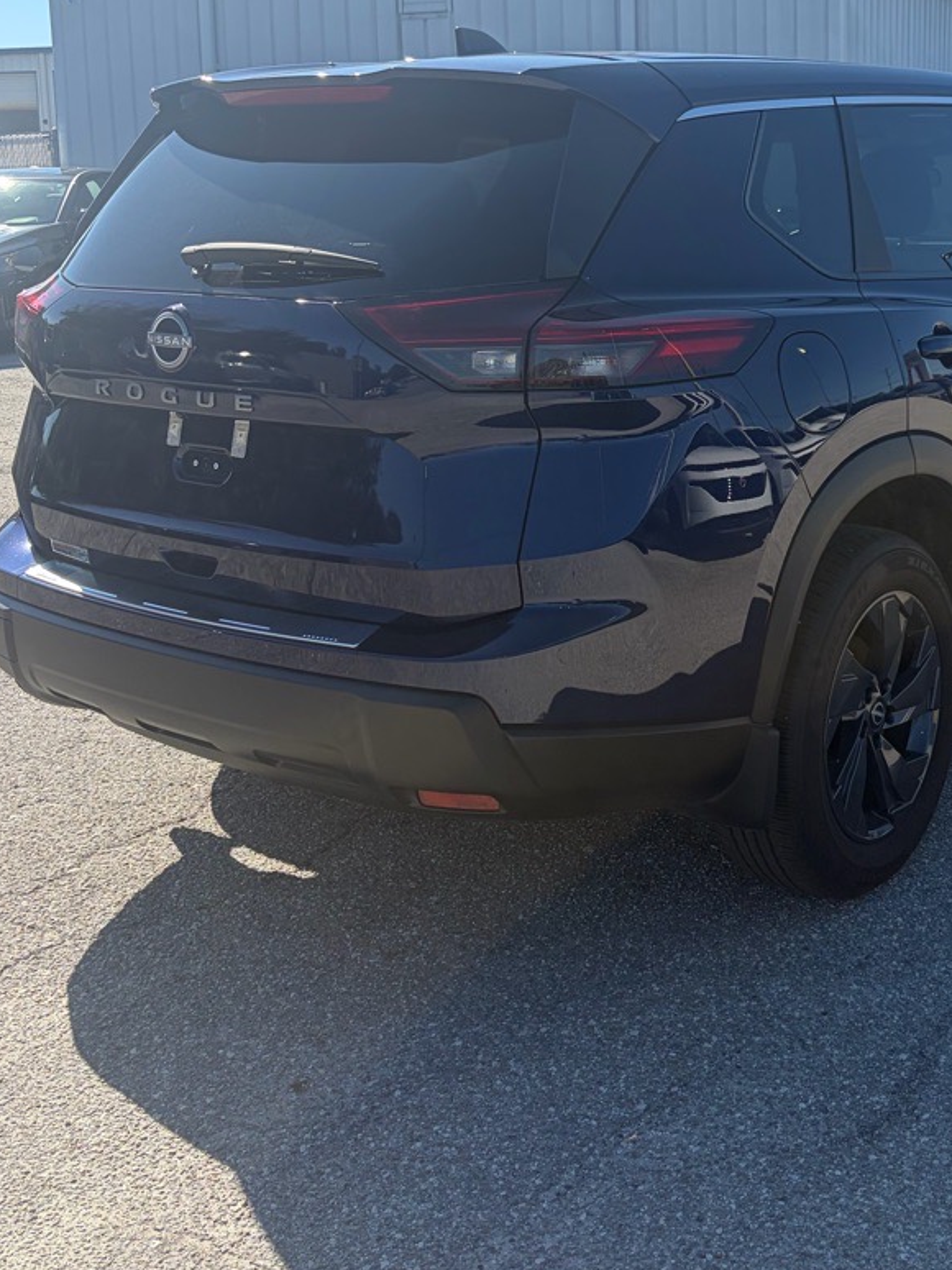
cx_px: 727
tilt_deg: -6.0
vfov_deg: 43.0
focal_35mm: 43
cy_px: 387
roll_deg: +1.5
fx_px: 1578
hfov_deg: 32.9
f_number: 1.6
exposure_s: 1/2865
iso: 50
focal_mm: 5.96
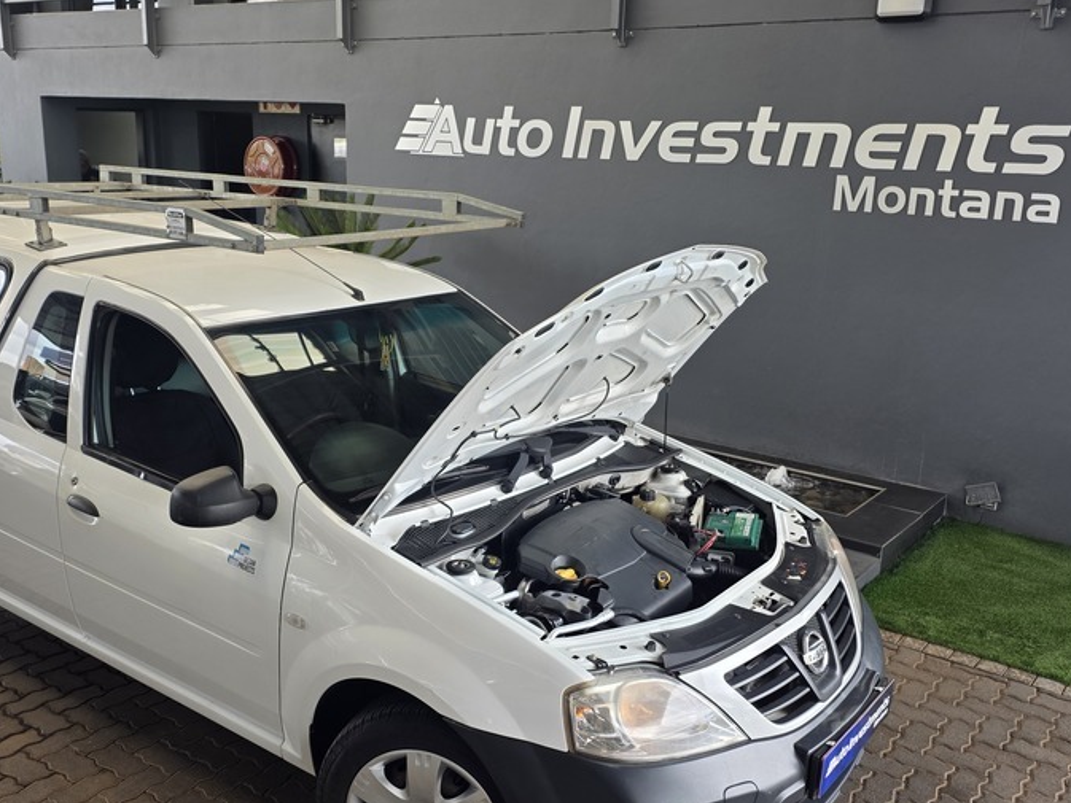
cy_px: 431
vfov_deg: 40.7
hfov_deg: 52.5
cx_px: 481
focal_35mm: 35
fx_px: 1083
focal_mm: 6.25
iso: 100
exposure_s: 1/180
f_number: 1.7
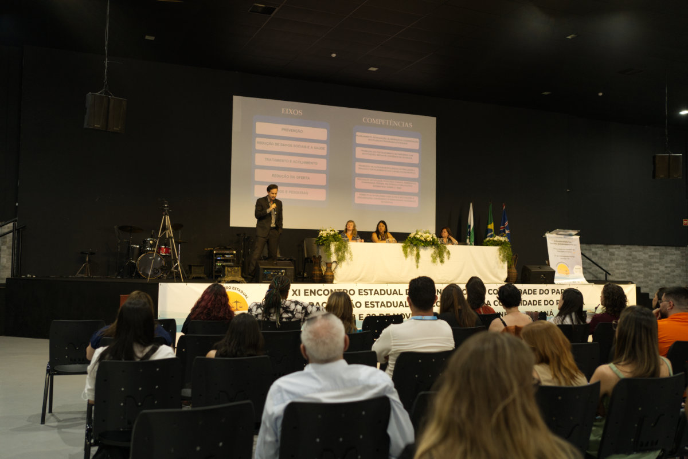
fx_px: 669
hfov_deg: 54.4
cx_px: 344
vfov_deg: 37.9
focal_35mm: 35
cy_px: 230
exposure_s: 1/100
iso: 2000
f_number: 2.8
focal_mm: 35
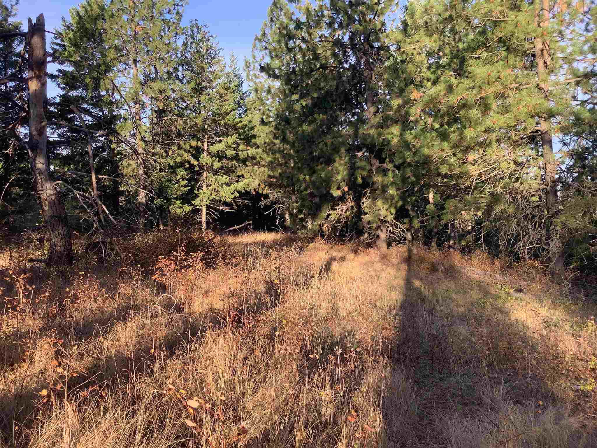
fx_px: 535
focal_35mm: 31
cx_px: 298
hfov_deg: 58.4
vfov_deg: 45.4
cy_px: 224
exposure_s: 1/178
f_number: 2.4
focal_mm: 3.3
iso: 25
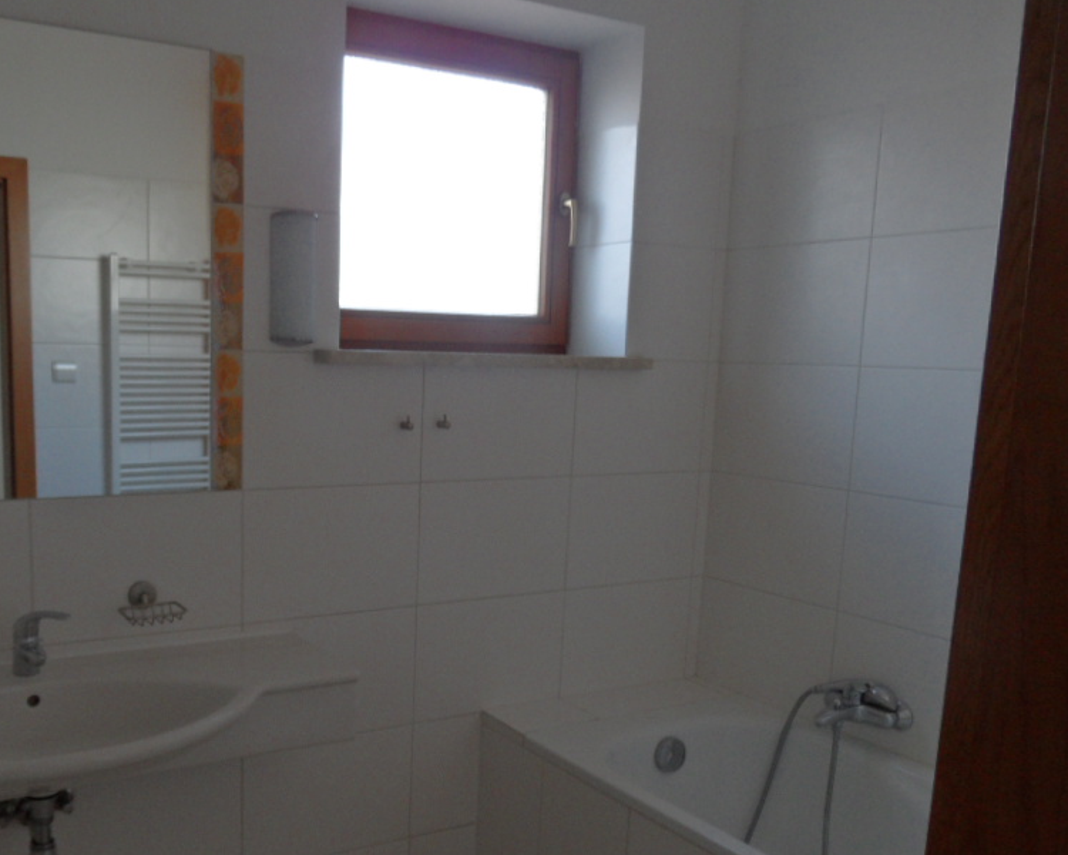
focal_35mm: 32
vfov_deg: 45.5
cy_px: 526
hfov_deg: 54.8
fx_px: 1011
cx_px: 377
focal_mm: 3.9
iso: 120
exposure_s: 1/30
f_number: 3.2
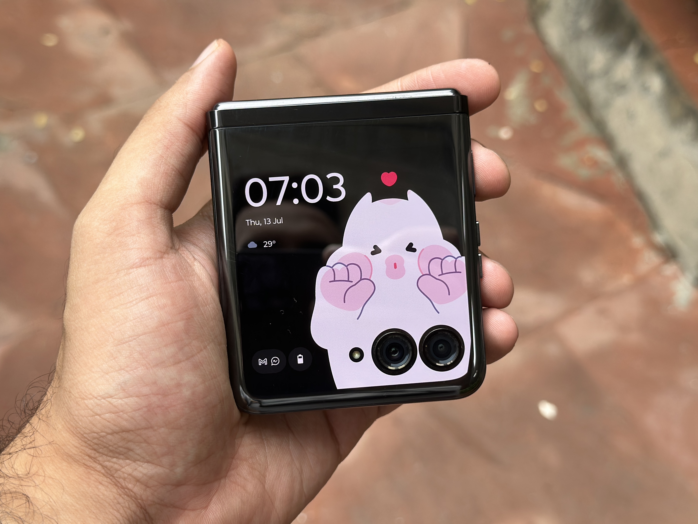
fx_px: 968
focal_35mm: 48
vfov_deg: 30.3
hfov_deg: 39.7
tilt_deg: -50.9
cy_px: 262
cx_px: 349
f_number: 1.78
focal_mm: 6.86
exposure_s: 1/143
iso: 100
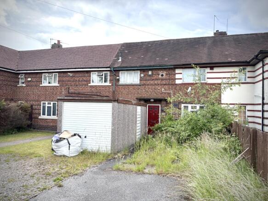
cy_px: 100
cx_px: 134
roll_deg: -1.6
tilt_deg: +1.3
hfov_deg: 67.3
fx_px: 201
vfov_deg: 53.0
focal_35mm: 26
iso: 64
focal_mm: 5.96
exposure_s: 1/2283
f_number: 1.6
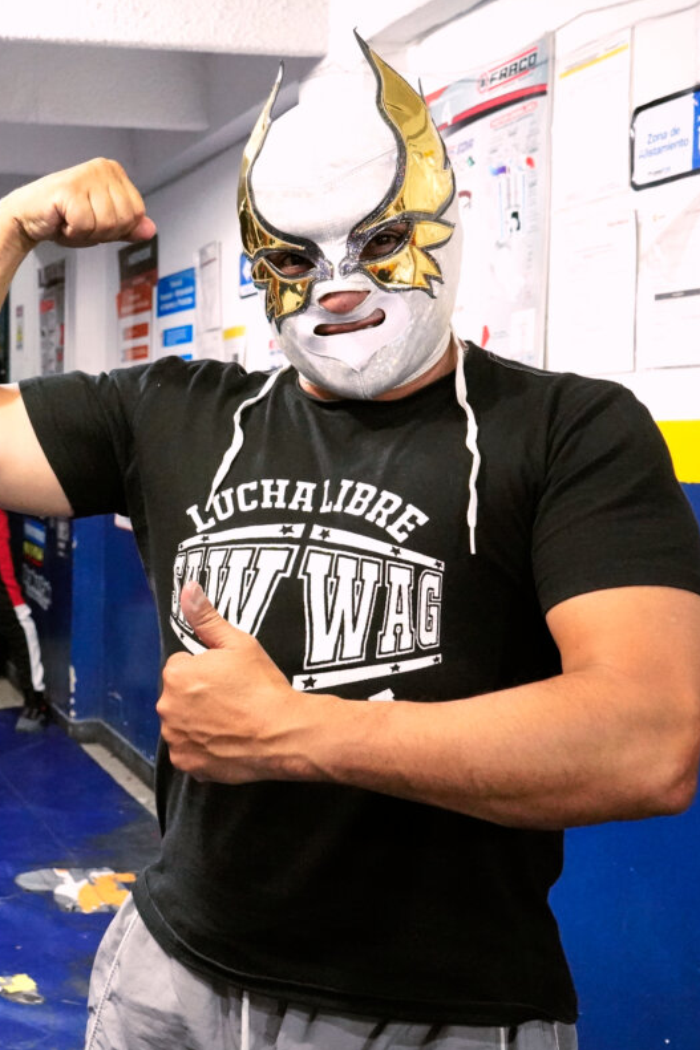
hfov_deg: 29.2
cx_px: 65
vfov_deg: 44.5
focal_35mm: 44
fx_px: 1284
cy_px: 527
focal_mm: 29
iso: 16000
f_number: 6.3
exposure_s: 1/125
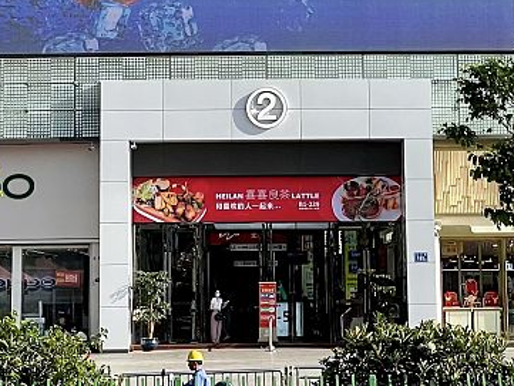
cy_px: -231
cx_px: 249
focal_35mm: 173
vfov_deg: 8.4
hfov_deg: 11.4
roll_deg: +1.5
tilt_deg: +13.0
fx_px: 2570
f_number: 2
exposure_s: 1/1020
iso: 25
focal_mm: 6
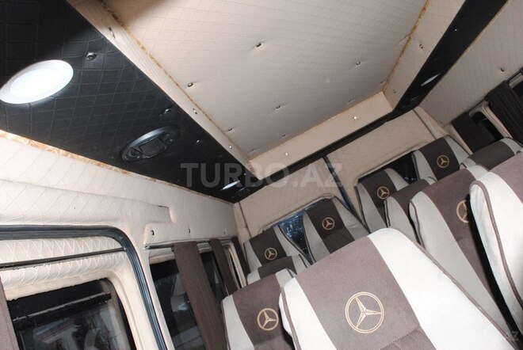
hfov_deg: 53.1
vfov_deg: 37.0
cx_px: 262
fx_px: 524
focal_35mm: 36
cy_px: 175
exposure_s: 1/160
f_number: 13
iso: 800
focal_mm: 24
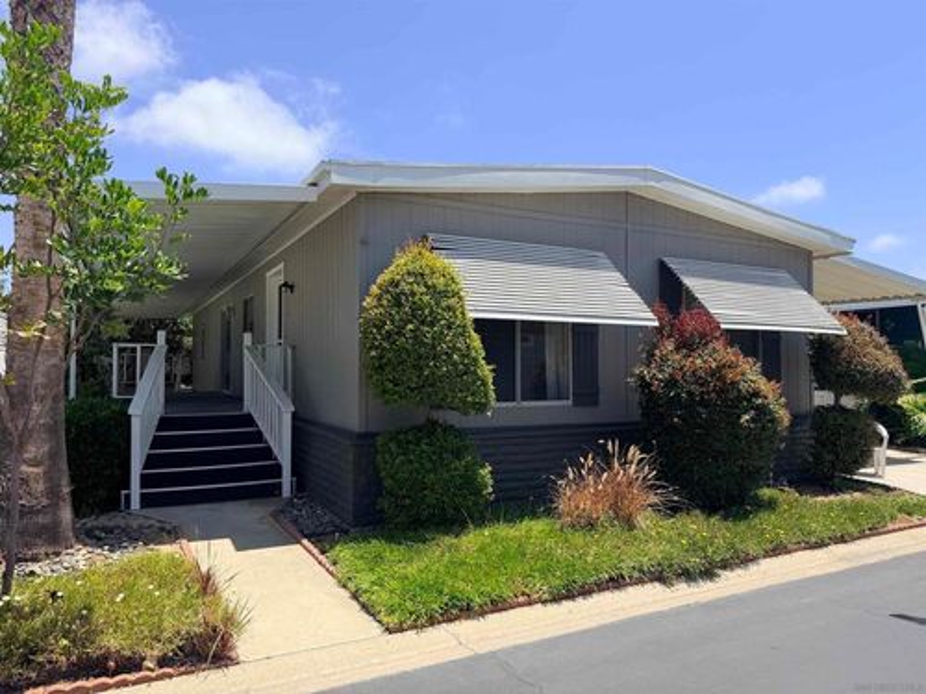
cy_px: 347
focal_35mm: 24
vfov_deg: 56.8
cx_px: 463
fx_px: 642
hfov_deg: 71.6
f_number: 1.78
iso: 80
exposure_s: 1/3425
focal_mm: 6.76
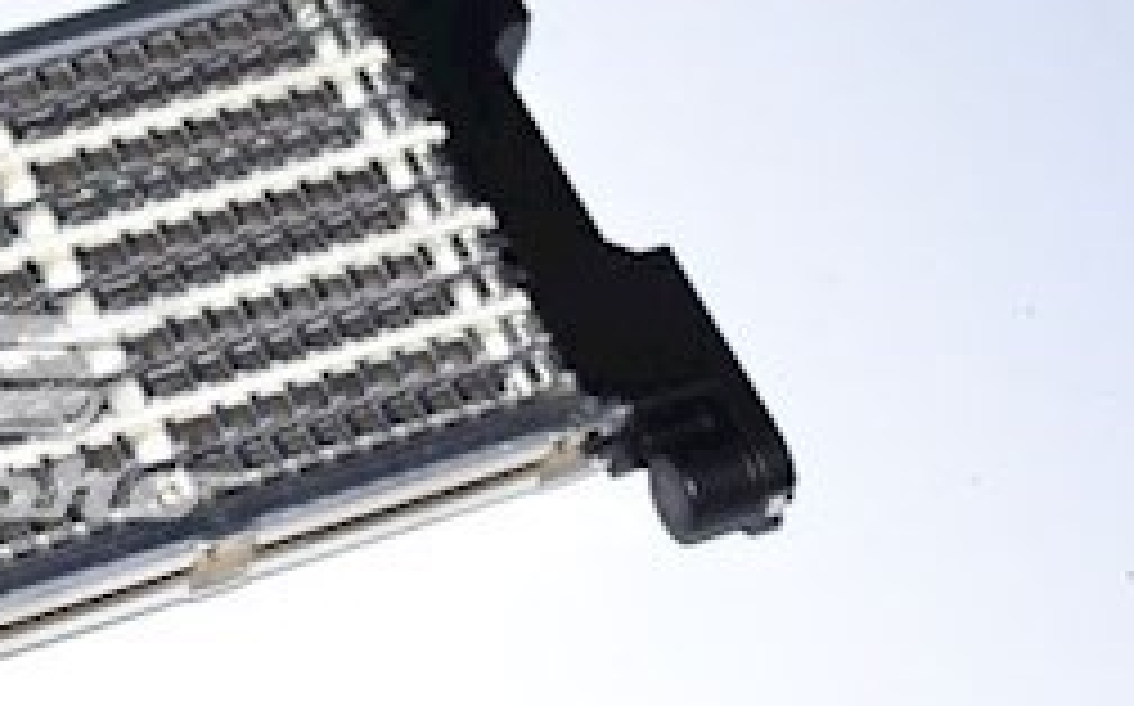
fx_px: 5033
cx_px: -288
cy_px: 450
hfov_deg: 12.5
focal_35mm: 163
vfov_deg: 8.0
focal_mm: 42
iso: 100
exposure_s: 1/200
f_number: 5.6
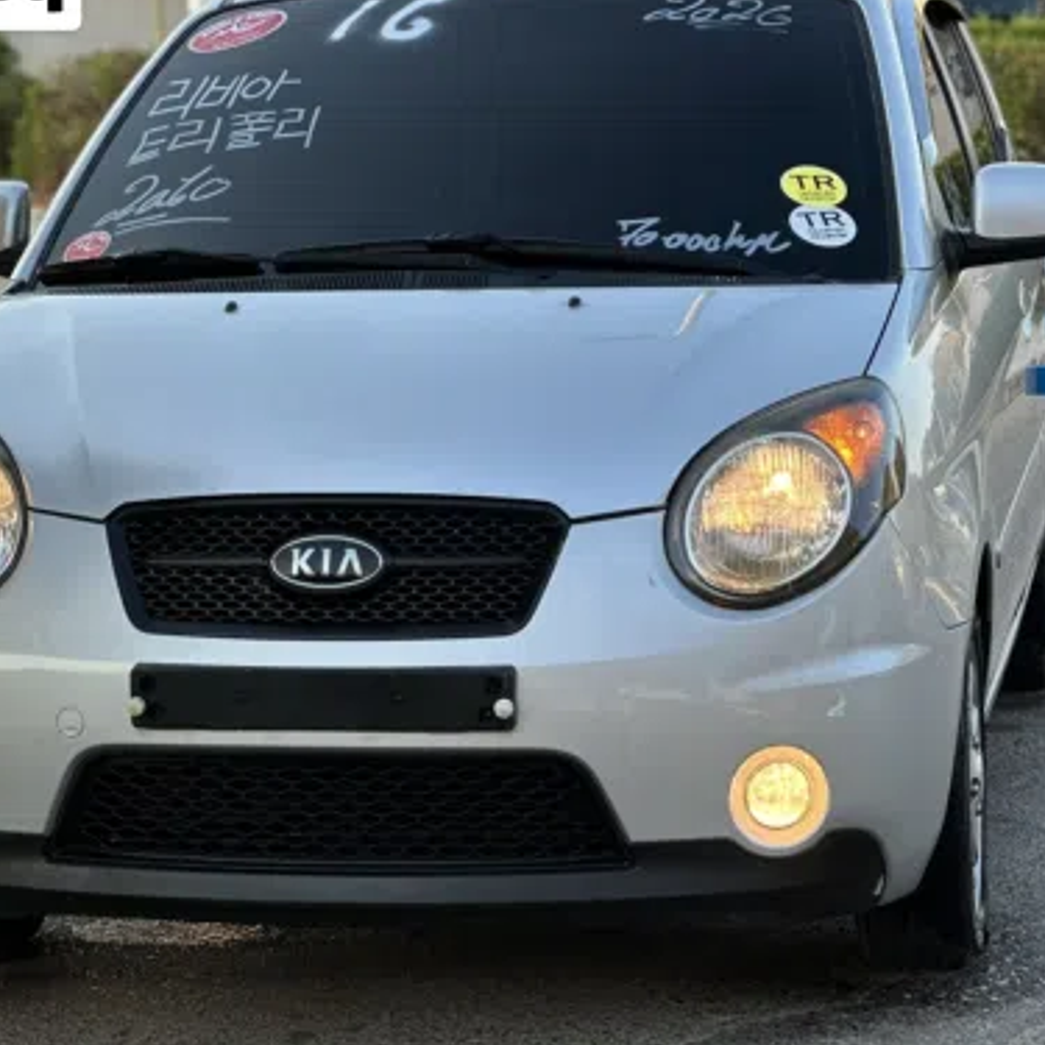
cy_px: 432
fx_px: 3962
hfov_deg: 15.0
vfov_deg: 15.0
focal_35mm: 116
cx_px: 502
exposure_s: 1/121
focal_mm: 9
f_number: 2.8
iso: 32
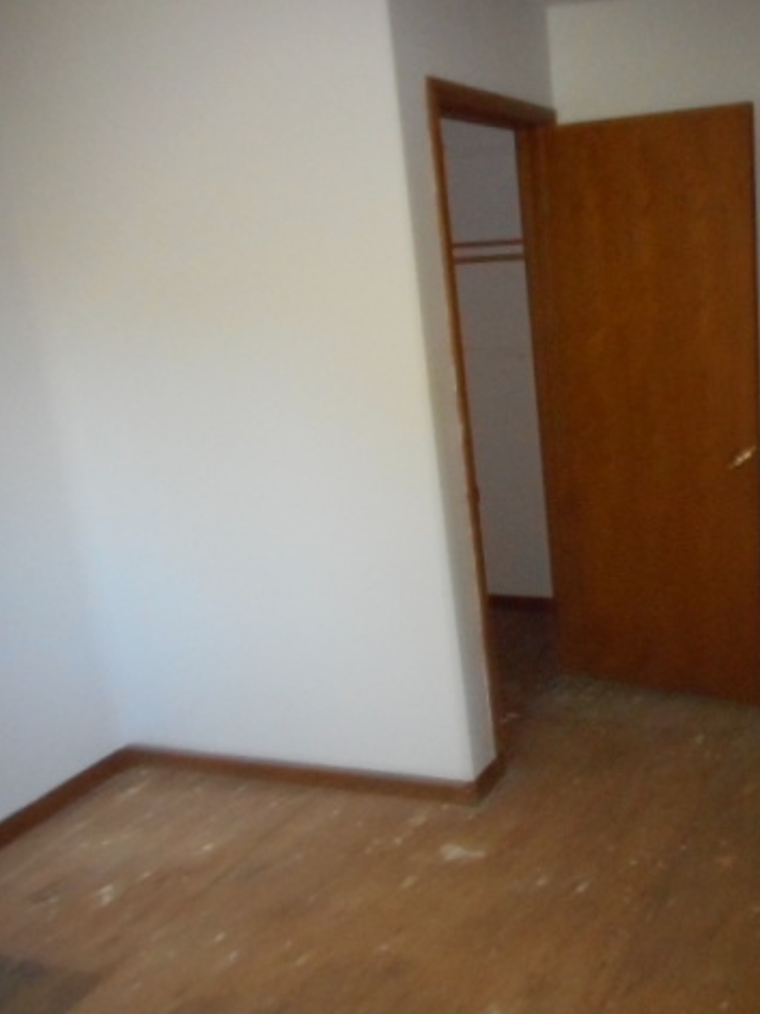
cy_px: 515
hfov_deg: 39.3
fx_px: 996
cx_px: 661
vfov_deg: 54.0
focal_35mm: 34
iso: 560
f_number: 3.7
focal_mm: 4.5
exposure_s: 1/25
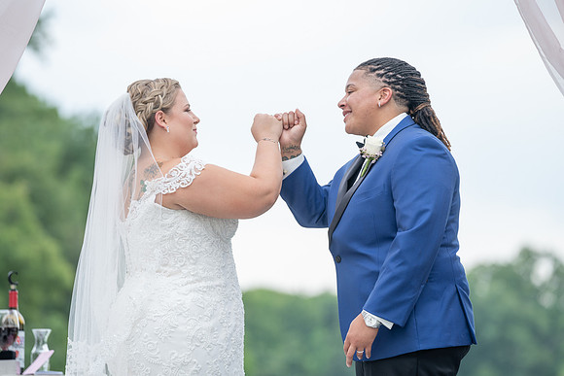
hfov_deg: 9.9
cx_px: 277
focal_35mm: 207
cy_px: 194
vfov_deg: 6.6
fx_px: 3250
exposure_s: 1/200
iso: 160
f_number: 4
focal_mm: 198
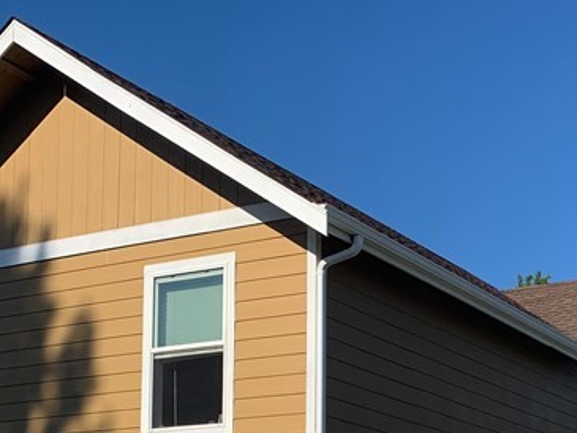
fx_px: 1217
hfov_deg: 26.0
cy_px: 550
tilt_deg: +5.2
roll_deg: -0.7
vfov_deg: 18.8
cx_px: 493
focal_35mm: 73
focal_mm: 4.25
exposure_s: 1/2755
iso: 25
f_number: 1.8
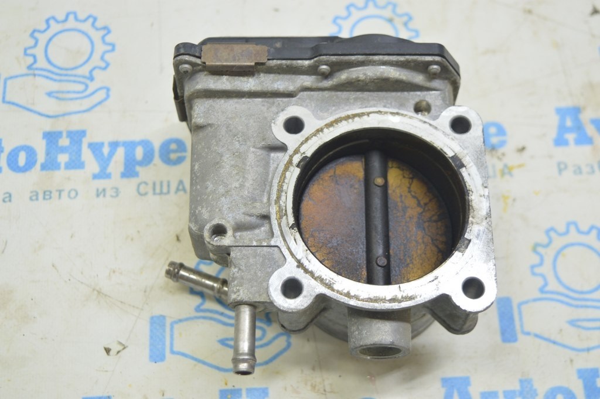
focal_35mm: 54
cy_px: 200
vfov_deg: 25.0
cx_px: 300
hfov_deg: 36.9
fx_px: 899
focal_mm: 36
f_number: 5.6
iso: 400
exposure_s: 1/20
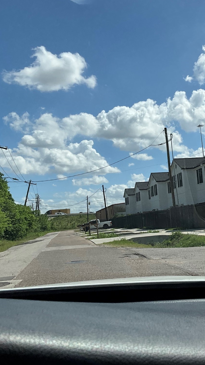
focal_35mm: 43
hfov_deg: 27.4
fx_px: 416
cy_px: 183
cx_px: 146
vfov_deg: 47.4
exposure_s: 1/3322
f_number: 1.8
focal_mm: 3
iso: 25
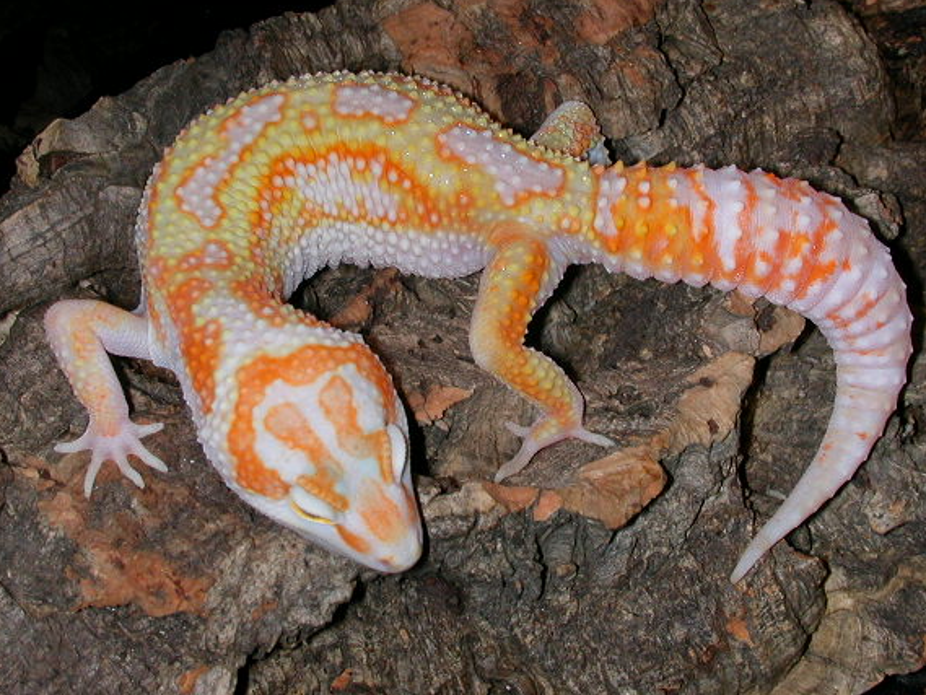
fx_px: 1926
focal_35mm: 72
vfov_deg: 20.4
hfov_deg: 27.0
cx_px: 487
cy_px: 343
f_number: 5.9
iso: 100
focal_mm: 9.7
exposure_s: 1/59.9
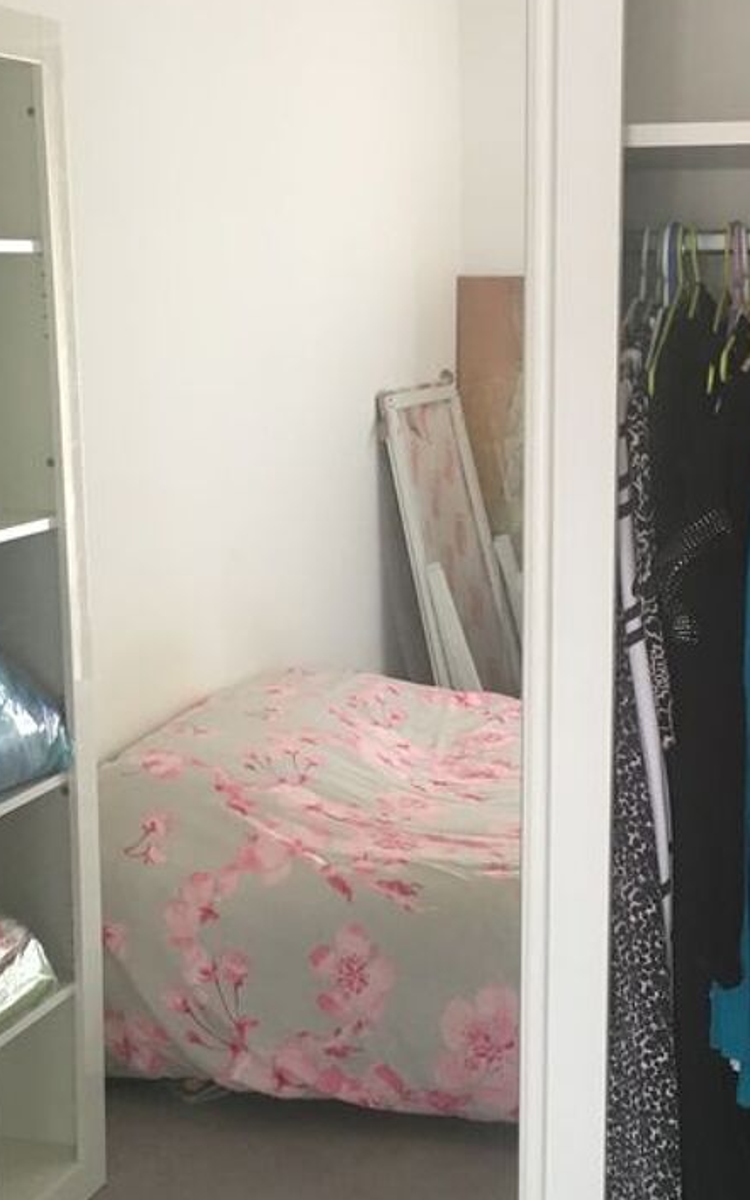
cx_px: 499
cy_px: 620
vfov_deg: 35.1
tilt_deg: -10.0
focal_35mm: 58
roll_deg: -0.4
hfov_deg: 22.3
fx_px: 1896
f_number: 2.2
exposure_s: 1/33
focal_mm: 4.15
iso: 125
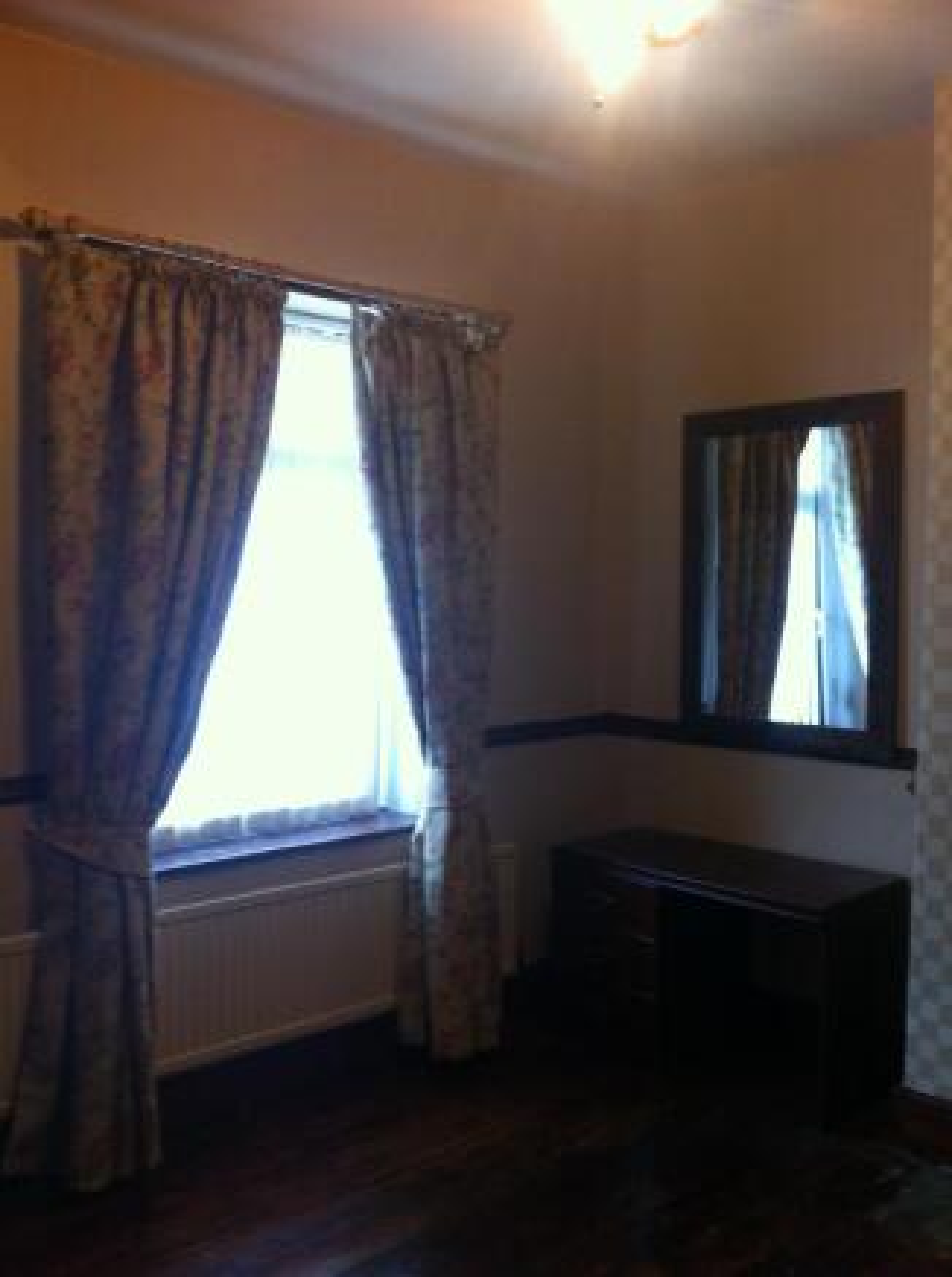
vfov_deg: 52.7
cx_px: 476
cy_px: 638
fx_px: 1288
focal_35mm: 35
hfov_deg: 40.6
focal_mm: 3.85
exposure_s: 1/15
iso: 160
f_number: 2.8
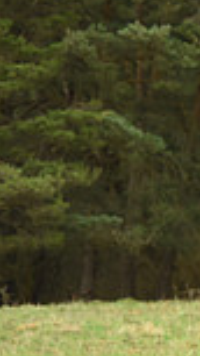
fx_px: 5811
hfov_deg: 2.0
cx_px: 579
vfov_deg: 3.5
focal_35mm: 616
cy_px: 81
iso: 640
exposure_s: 1/1250
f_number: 4
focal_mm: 155
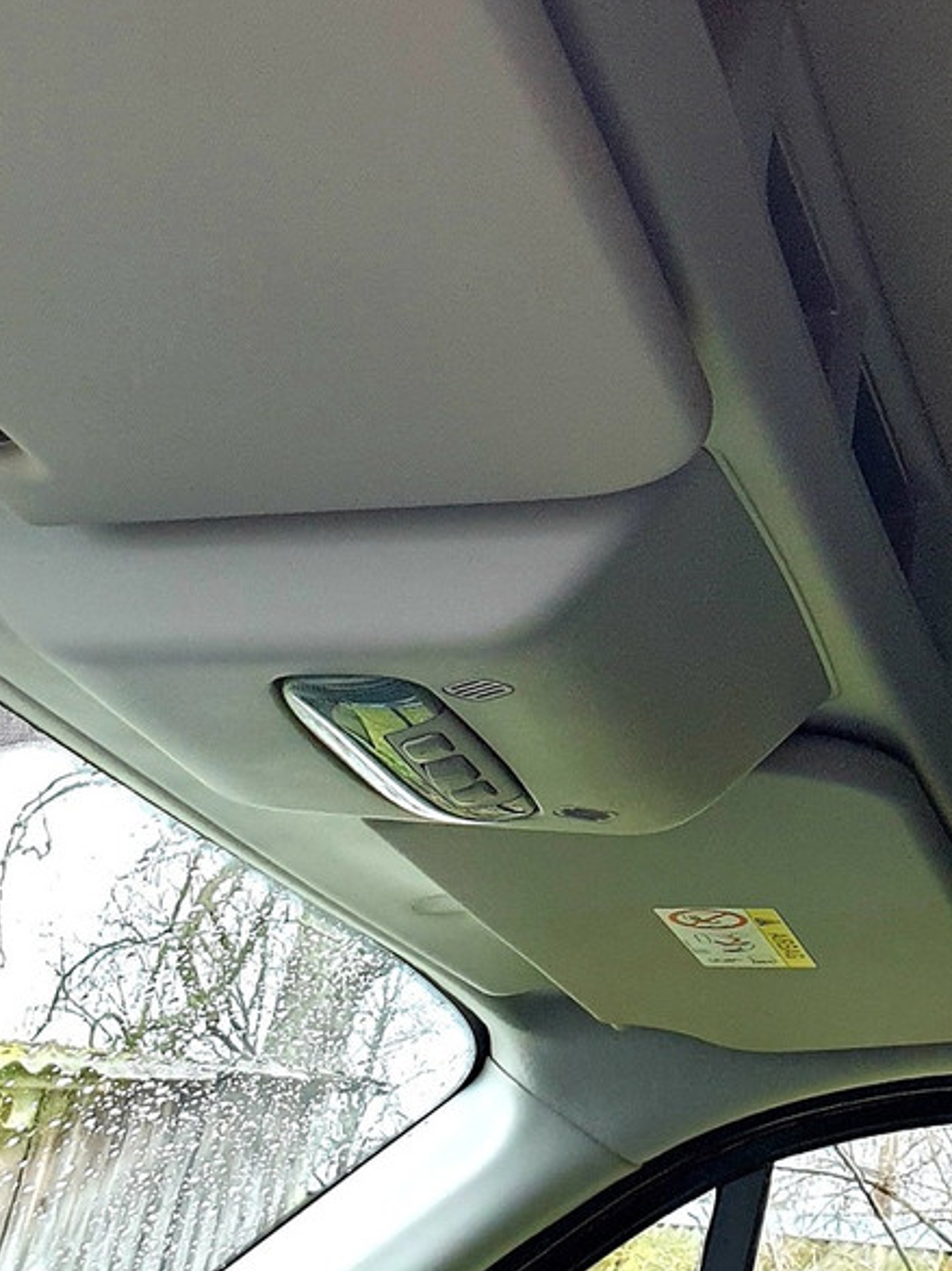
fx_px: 2605
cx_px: 1071
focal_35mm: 71
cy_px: -11
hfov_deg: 19.7
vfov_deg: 26.0
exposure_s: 1/50
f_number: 2.4
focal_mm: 4.3
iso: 250
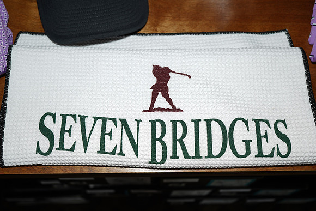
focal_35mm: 43
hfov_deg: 45.4
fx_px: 378
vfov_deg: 31.2
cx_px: 158
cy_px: 106
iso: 50
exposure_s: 1/80
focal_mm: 43
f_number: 4.5
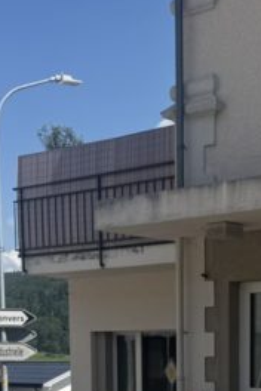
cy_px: 459
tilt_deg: -6.1
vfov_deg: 19.8
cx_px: 184
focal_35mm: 97
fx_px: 1055
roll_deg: -0.2
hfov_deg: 14.1
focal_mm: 6.76
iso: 80
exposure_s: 1/5319
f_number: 1.78
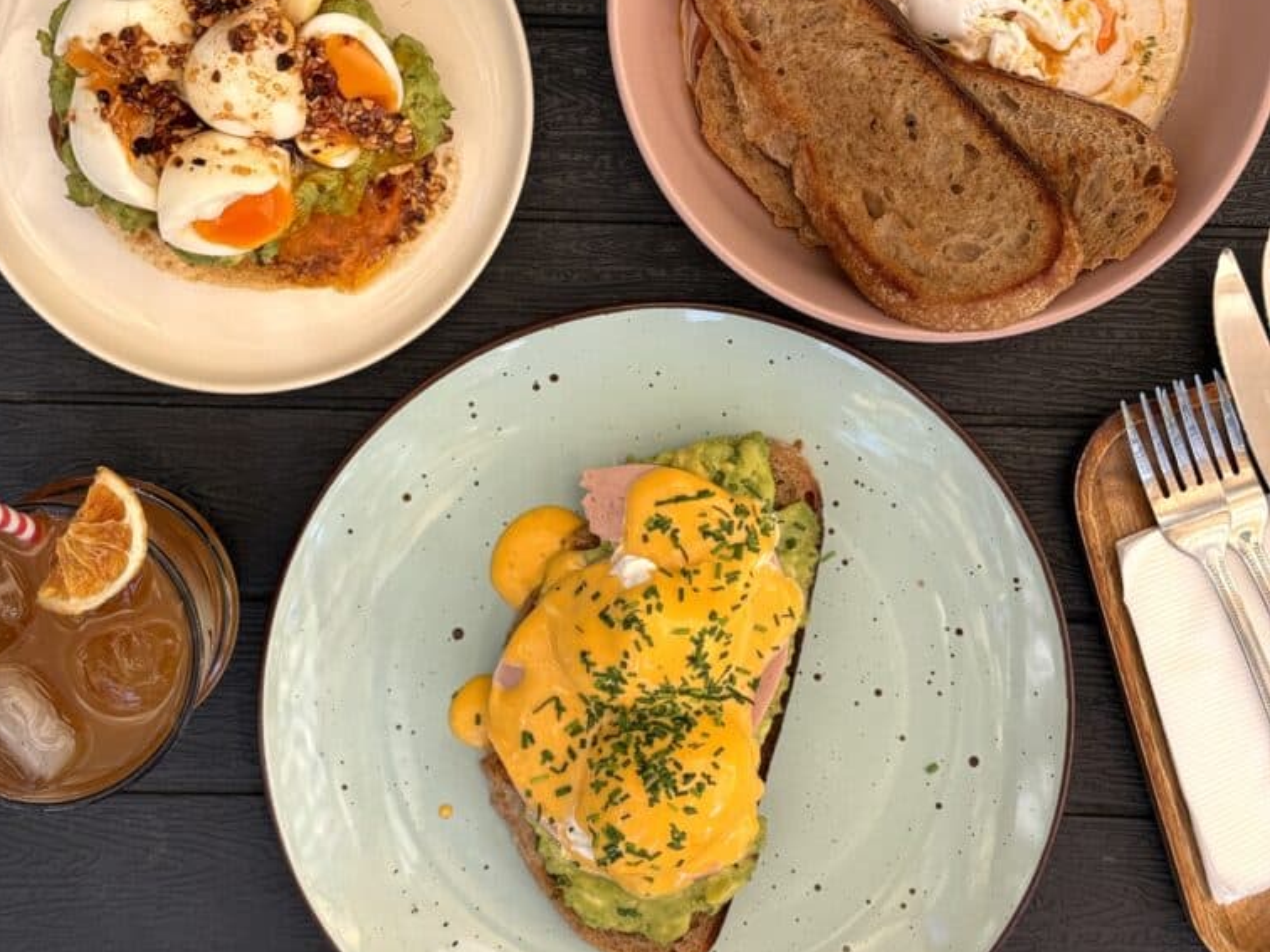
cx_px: 627
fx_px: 2385
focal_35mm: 65
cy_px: 296
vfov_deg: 22.5
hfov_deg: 29.8
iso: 64
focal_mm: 6.76
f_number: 1.78
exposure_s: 1/475
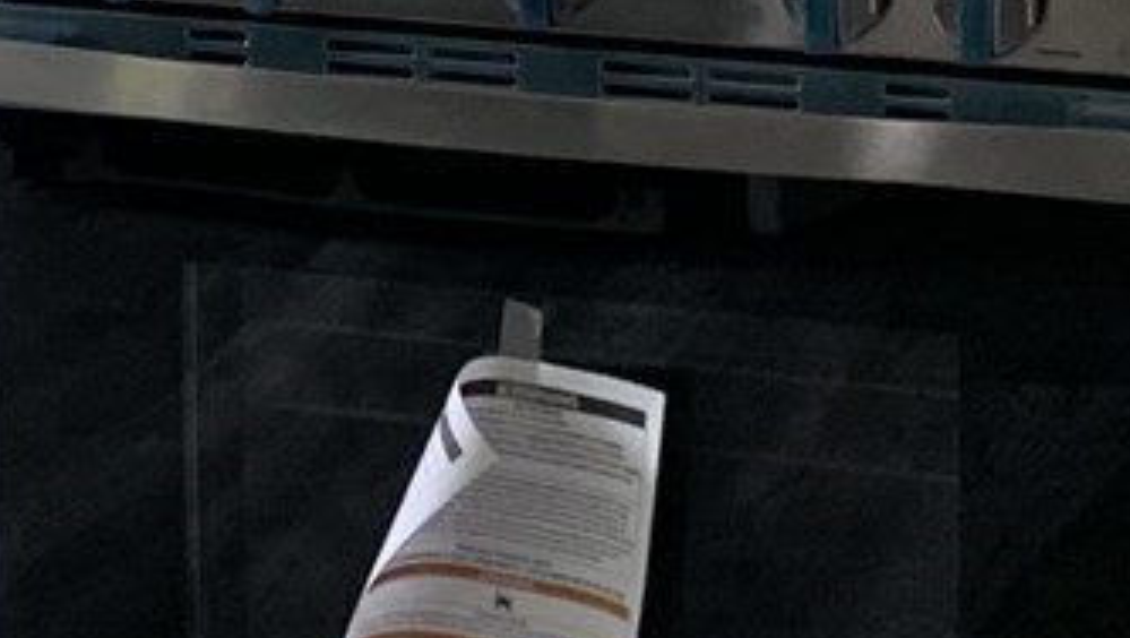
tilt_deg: -9.2
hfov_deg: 12.4
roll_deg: +0.5
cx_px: 478
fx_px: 5218
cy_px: -343
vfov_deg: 6.9
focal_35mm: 174
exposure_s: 1/71
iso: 100
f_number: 1.8
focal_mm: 4.25
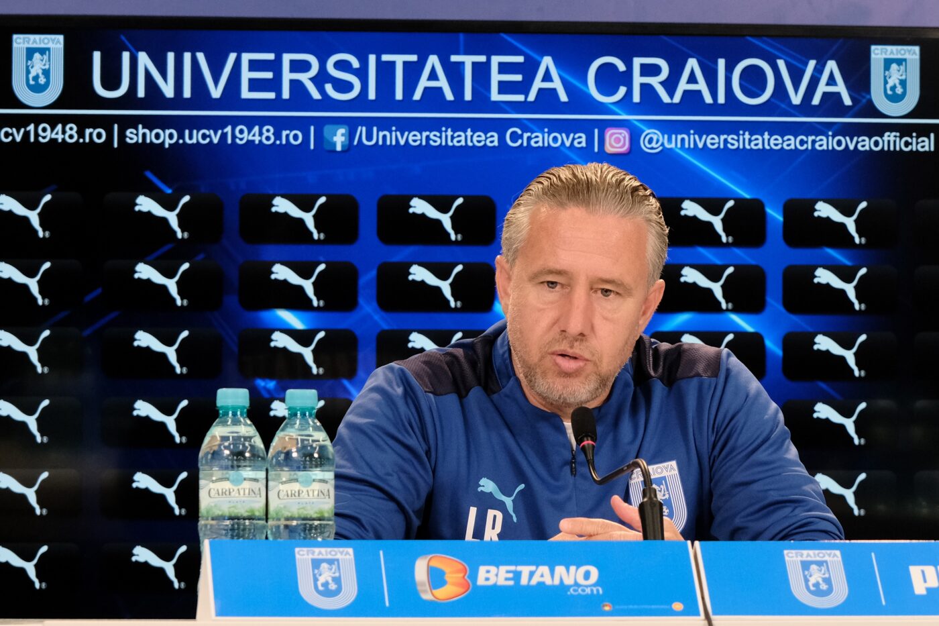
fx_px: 3129
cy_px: 313
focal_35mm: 120
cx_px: 470
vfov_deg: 11.4
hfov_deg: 17.1
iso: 1600
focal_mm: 80
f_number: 5
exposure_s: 1/125
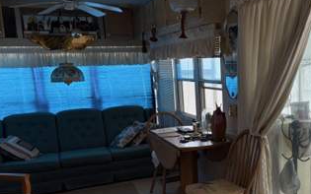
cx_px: 229
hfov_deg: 45.7
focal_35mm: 42
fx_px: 356
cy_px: 130
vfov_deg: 30.3
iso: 125
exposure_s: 1/60
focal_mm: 5.96
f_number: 1.6
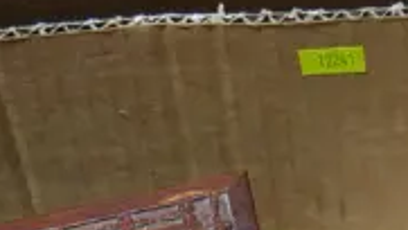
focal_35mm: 185
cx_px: 285
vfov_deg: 6.0
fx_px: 2002
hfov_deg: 11.6
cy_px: 710
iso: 200
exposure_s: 1/60
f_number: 3.6
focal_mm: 15
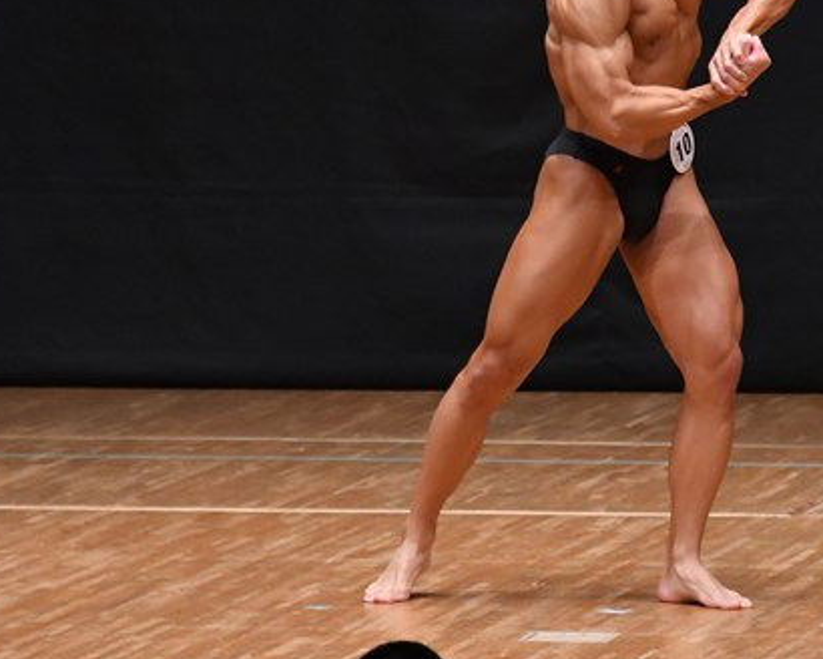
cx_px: 621
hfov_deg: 4.0
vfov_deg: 3.2
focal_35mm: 479
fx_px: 11667
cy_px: 215
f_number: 5.6
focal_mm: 180
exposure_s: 1/400
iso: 5000
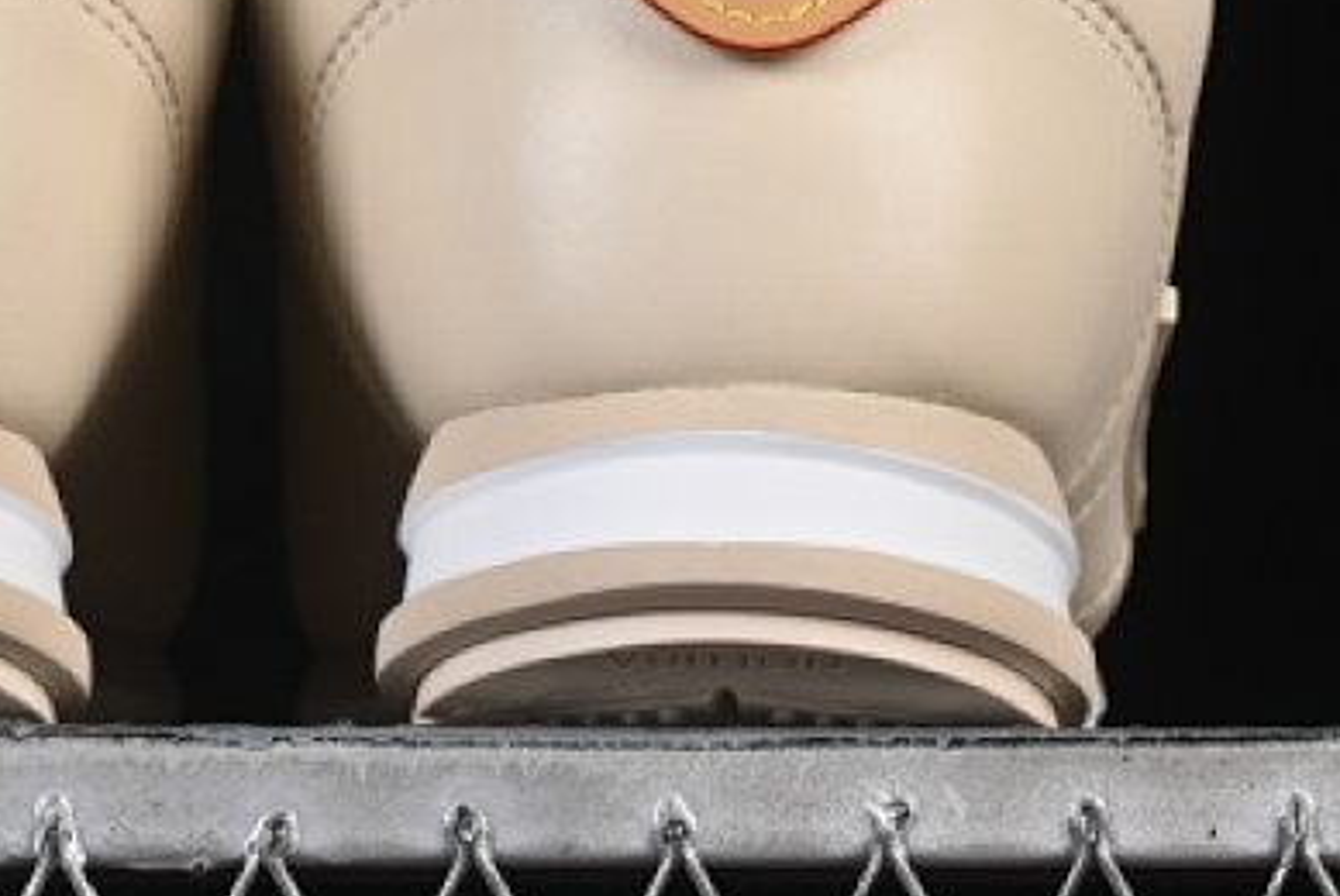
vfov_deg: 6.6
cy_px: -52
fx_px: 7748
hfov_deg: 9.9
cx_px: 258
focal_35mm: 208
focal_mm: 50
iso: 160
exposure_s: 1/80
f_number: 8
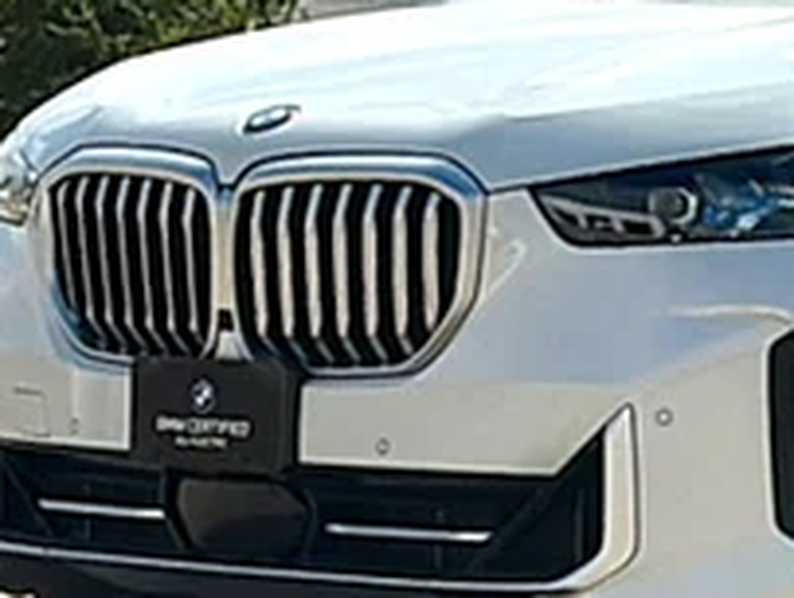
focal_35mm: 210
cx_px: 1154
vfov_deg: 7.1
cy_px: 233
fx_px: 4825
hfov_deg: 9.2
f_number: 1.78
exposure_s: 1/10000
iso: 64
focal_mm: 6.86
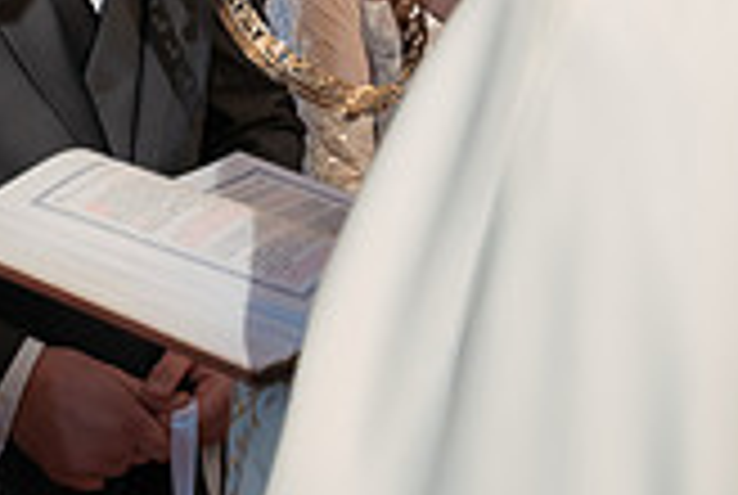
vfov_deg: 11.2
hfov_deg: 17.0
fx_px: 2423
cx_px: 54
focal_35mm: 118
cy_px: -277
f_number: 2.8
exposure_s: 1/200
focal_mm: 30
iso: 7200
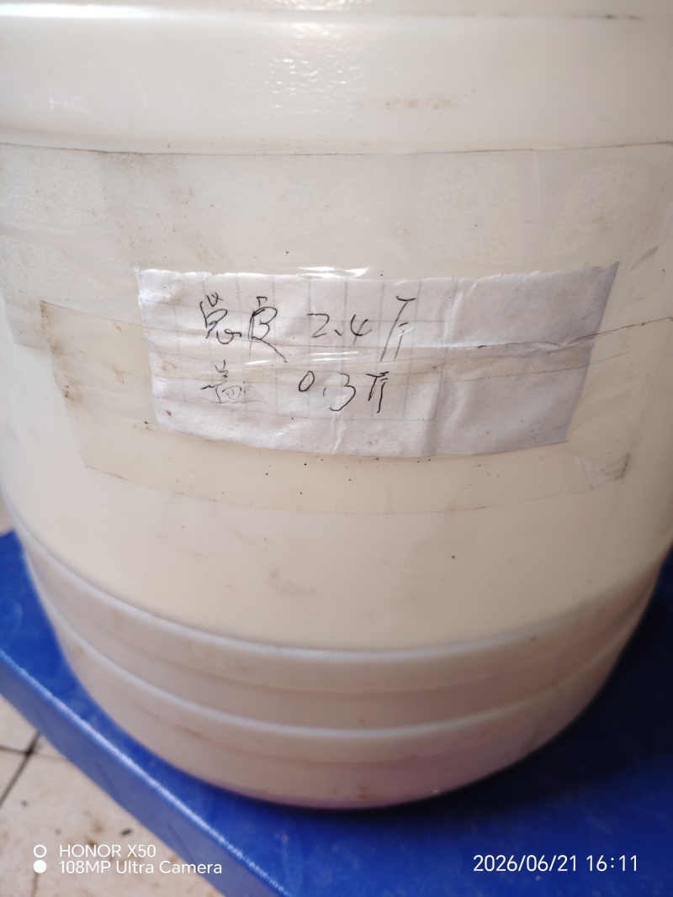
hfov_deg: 56.8
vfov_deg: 71.6
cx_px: 336
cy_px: 448
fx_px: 622
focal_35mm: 24
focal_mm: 5.25
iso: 475
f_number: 1.75
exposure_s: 1/50
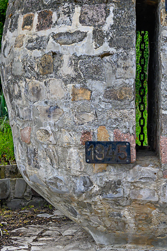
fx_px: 633
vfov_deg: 22.4
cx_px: 132
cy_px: 104
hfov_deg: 14.9
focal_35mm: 91
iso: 200
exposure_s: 1/400
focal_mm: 26
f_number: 5.6
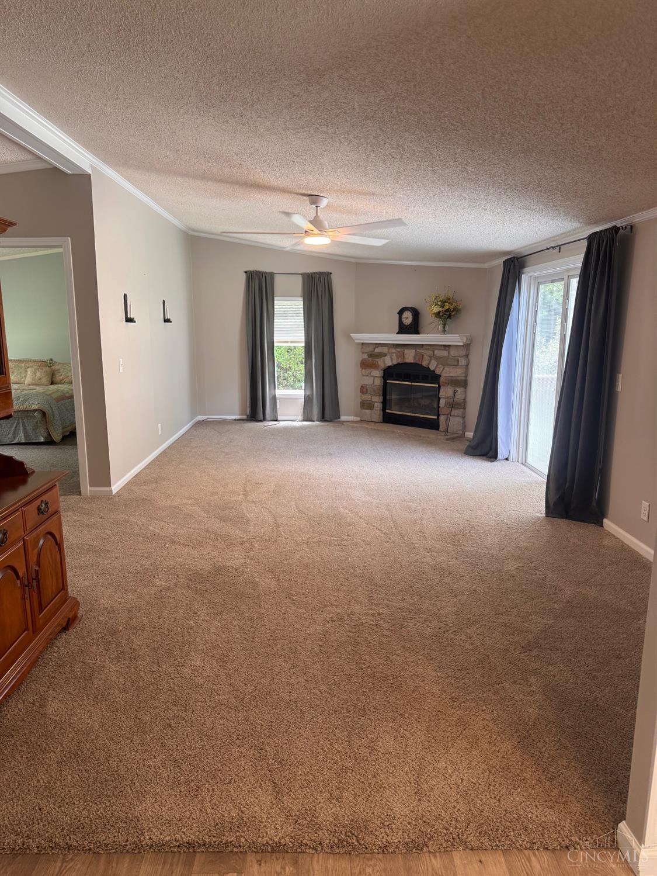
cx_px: 328
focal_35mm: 24
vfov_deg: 71.6
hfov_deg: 56.8
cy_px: 438
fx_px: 607
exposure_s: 1/120
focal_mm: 6.76
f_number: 1.78
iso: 200
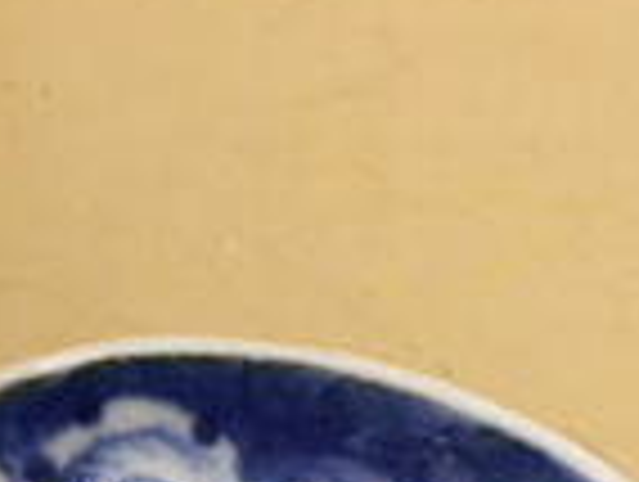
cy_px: 712
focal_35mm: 98
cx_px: 99
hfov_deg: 19.7
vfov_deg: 14.2
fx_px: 1812
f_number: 2.2
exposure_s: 1/17
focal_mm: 4.15
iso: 50
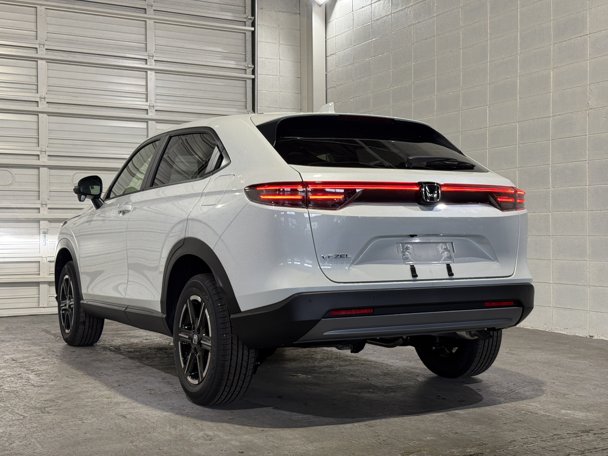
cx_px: 304
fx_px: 843
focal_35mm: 48
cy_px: 228
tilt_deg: +0.3
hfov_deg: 39.7
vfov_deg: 30.3
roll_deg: +0.0
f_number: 1.78
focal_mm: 6.76
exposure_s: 1/60
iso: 64
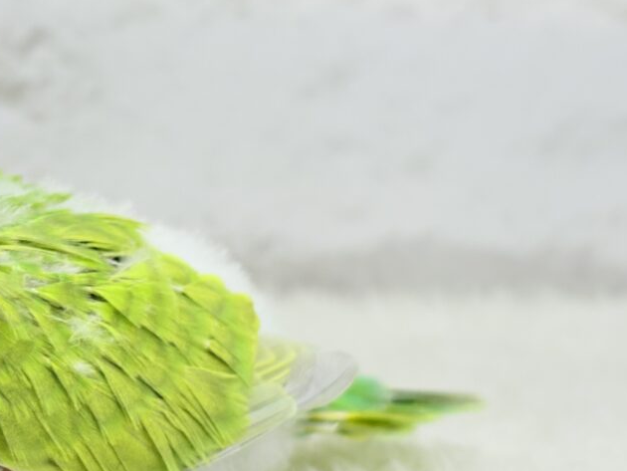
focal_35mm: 99
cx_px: 43
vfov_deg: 14.9
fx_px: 1794
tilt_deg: -12.4
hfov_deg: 19.4
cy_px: 349
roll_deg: -4.4
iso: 64
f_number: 1.6
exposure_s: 1/100
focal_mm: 5.96
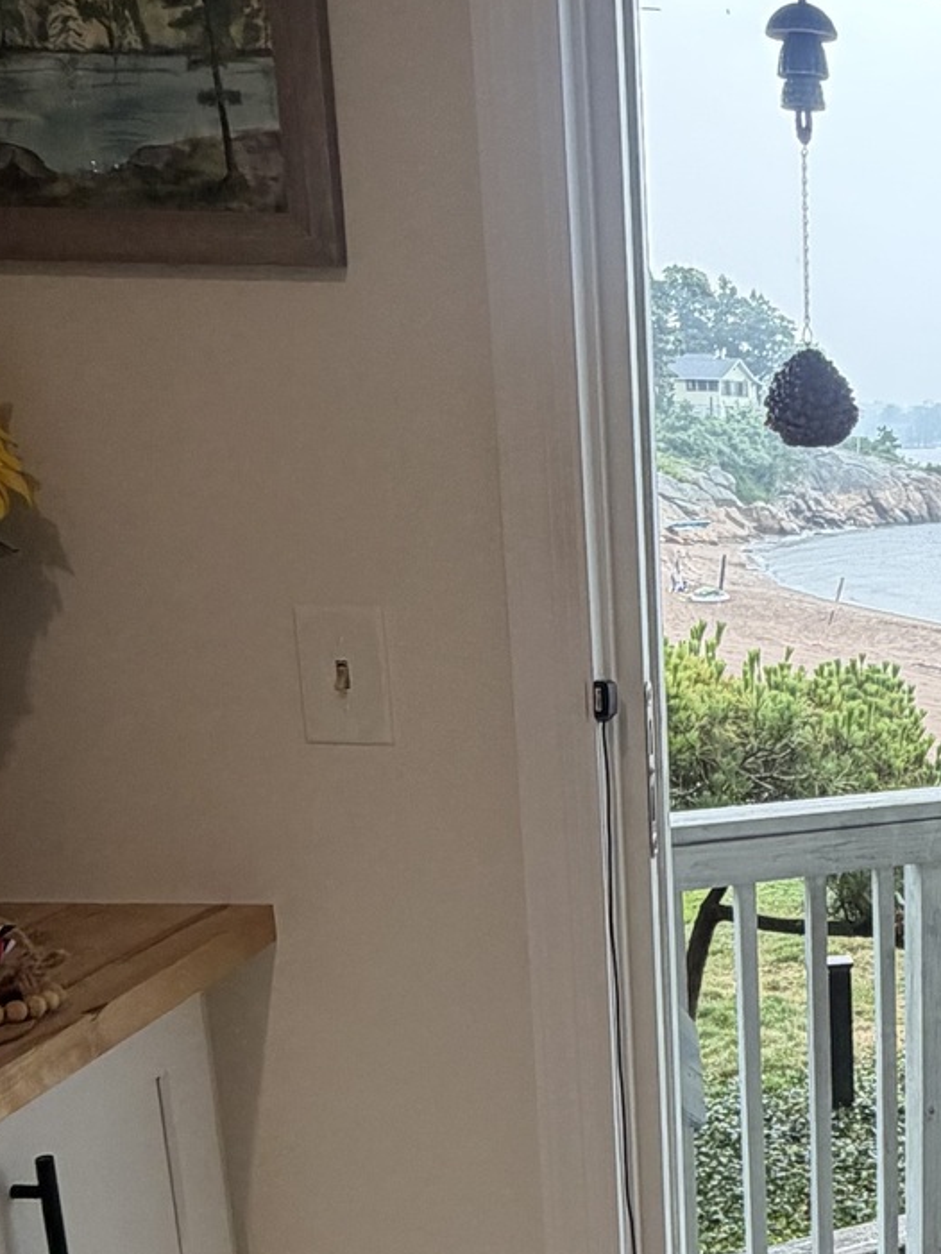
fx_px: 1667
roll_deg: -0.9
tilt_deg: -12.8
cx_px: 1034
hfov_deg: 28.6
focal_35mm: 46
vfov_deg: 40.6
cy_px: 866
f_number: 2.2
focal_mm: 2.22
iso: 125
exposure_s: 1/121
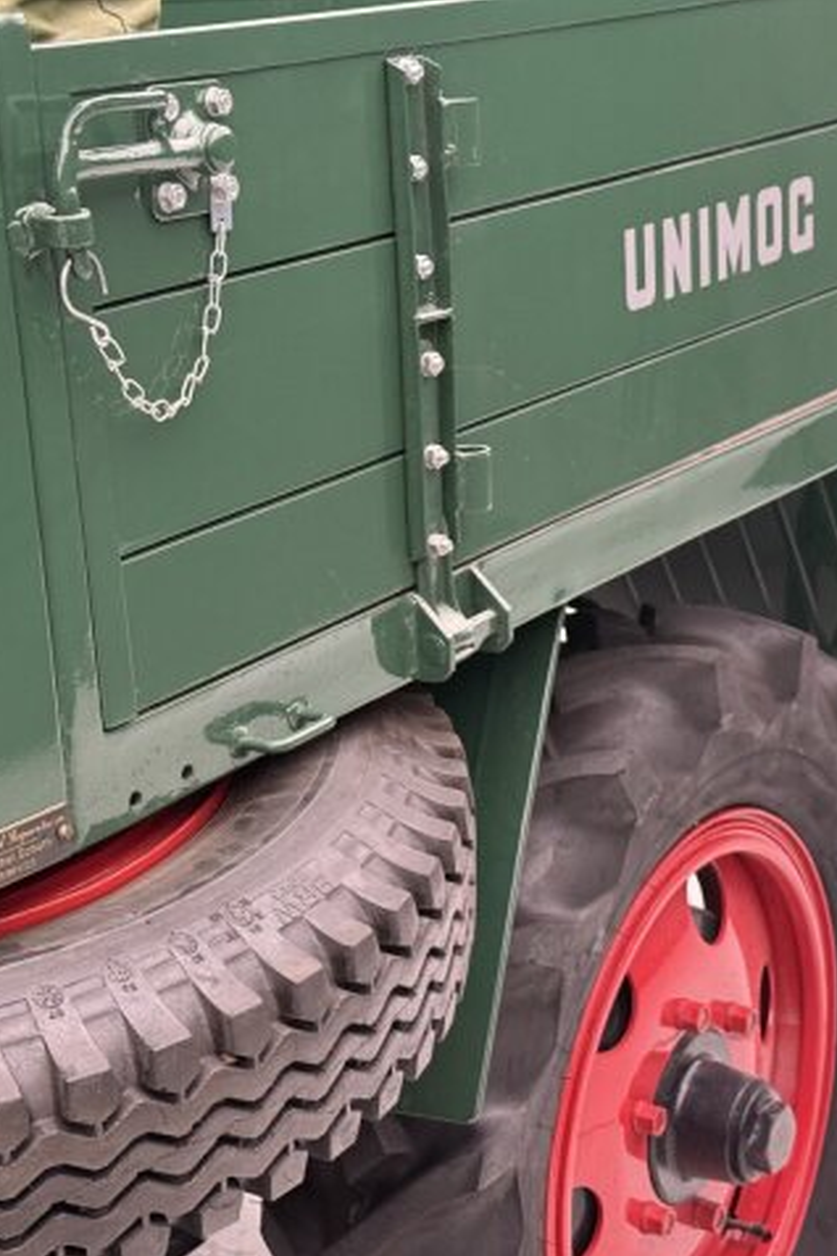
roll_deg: +2.8
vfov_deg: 30.1
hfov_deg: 20.3
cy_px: 629
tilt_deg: -15.5
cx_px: 361
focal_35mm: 67
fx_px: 2336
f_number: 1.78
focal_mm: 6.76
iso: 200
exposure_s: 1/33
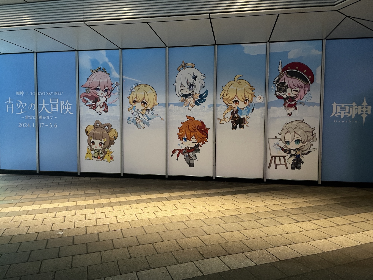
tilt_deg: -2.8
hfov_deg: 67.3
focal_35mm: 26
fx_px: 280
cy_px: 140
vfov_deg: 53.1
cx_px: 186
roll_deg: -0.3
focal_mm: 4.2
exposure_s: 1/25
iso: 640
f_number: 1.6
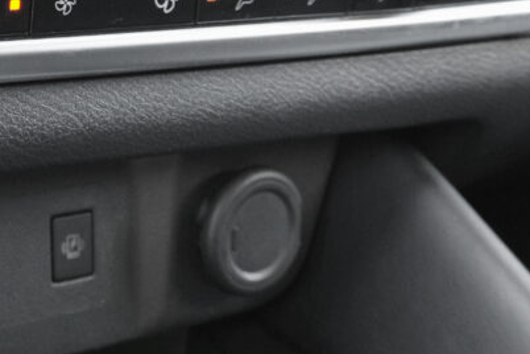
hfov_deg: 24.3
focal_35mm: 79
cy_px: 14
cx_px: -21
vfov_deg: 17.0
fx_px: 1163
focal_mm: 20.9
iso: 2000
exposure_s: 1/15
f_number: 7.1
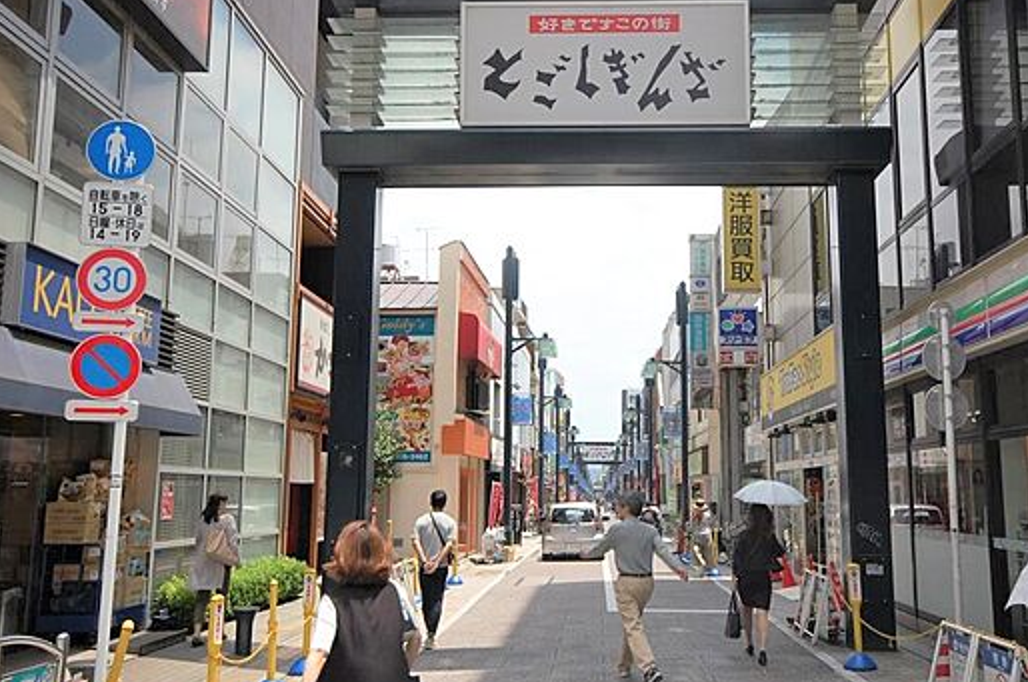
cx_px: 582
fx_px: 998
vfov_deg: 37.7
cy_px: 342
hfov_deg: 54.3
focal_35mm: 35
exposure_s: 1/320
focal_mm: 20
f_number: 9
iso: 200
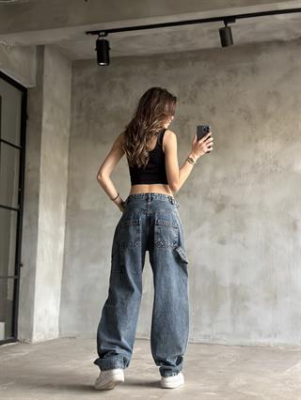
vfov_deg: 39.6
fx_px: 556
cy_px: 200
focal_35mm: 48
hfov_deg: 30.3
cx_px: 150
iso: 320
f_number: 1.78
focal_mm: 6.86
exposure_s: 1/60
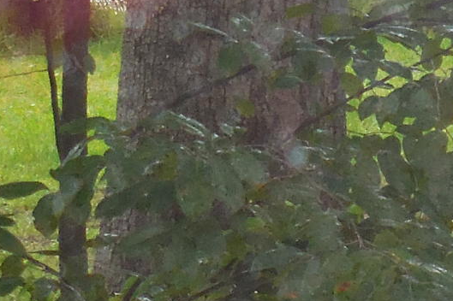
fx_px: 3861
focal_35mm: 307
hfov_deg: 6.5
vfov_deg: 4.5
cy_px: 186
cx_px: 895
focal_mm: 9.4
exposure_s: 1/60
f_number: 4.3
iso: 220
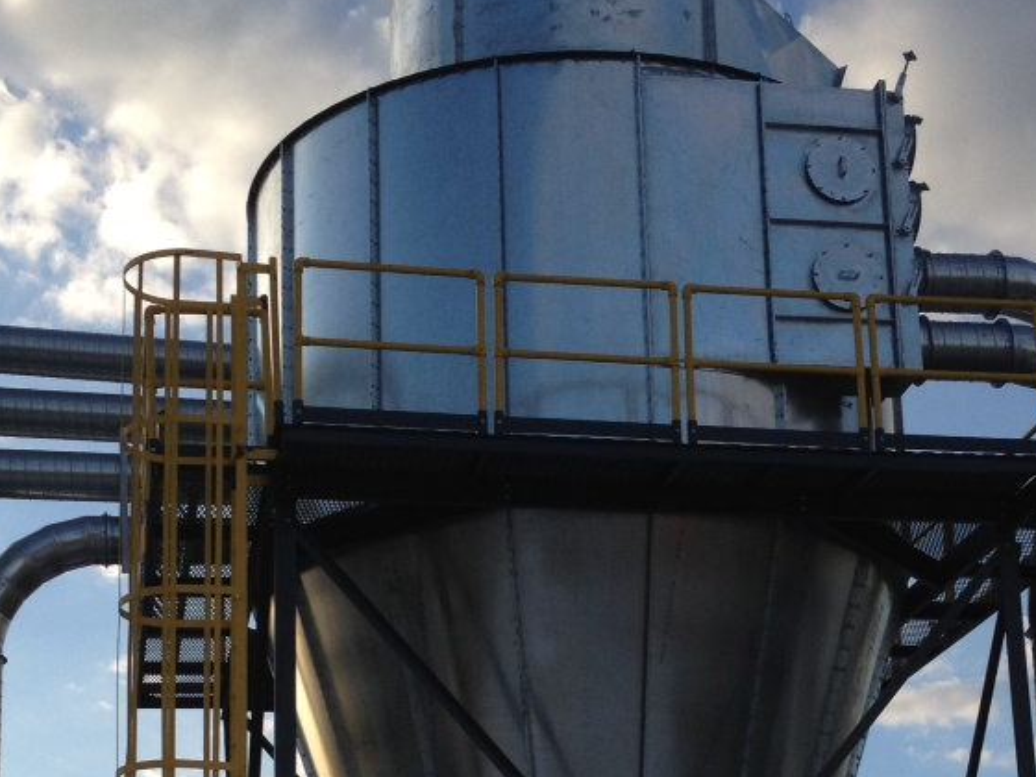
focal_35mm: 80
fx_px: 2394
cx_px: 557
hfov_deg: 24.4
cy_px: 694
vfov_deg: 18.2
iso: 64
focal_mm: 4.28
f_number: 2.4
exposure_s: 1/1082
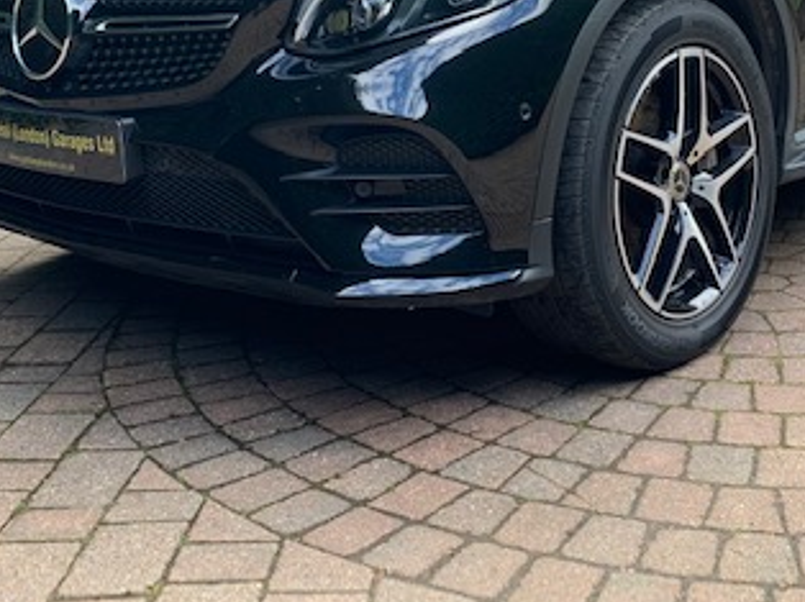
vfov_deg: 26.5
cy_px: 51
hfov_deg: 36.1
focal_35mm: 53
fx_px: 1232
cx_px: 467
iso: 25
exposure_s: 1/121
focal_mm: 4.25
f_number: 1.8
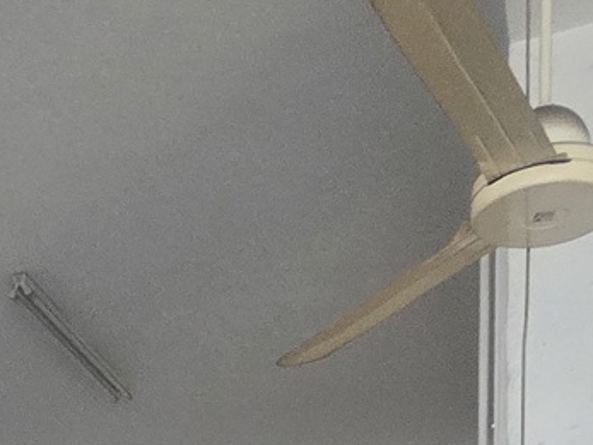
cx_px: 101
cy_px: 1001
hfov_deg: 26.4
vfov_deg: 14.8
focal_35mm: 72
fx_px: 1233
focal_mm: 2.2
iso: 320
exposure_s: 1/50
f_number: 2.2
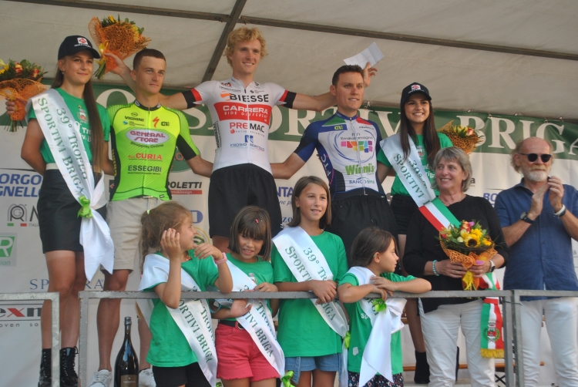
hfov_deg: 37.8
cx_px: 289
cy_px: 194
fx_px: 844
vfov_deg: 25.8
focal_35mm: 52
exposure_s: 1/200
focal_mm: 35
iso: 320
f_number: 5
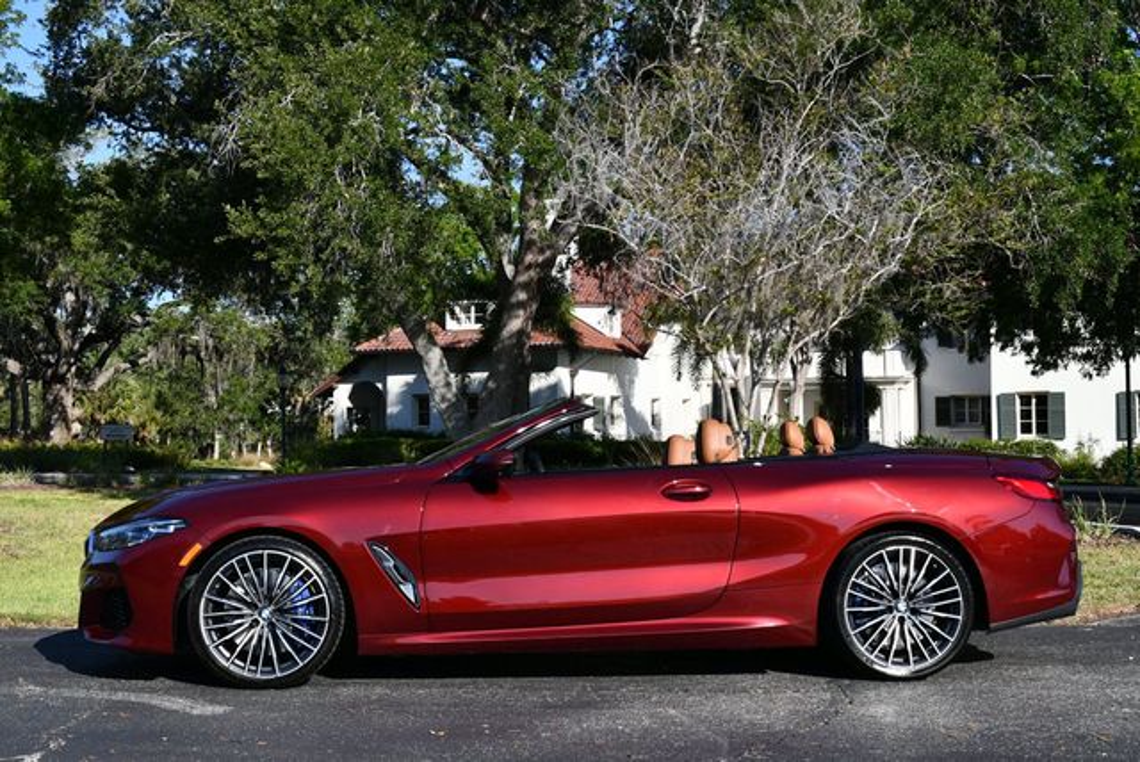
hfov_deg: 41.1
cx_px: 570
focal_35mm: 48
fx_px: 1521
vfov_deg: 28.1
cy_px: 381
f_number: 8
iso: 100
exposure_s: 1/250
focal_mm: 24
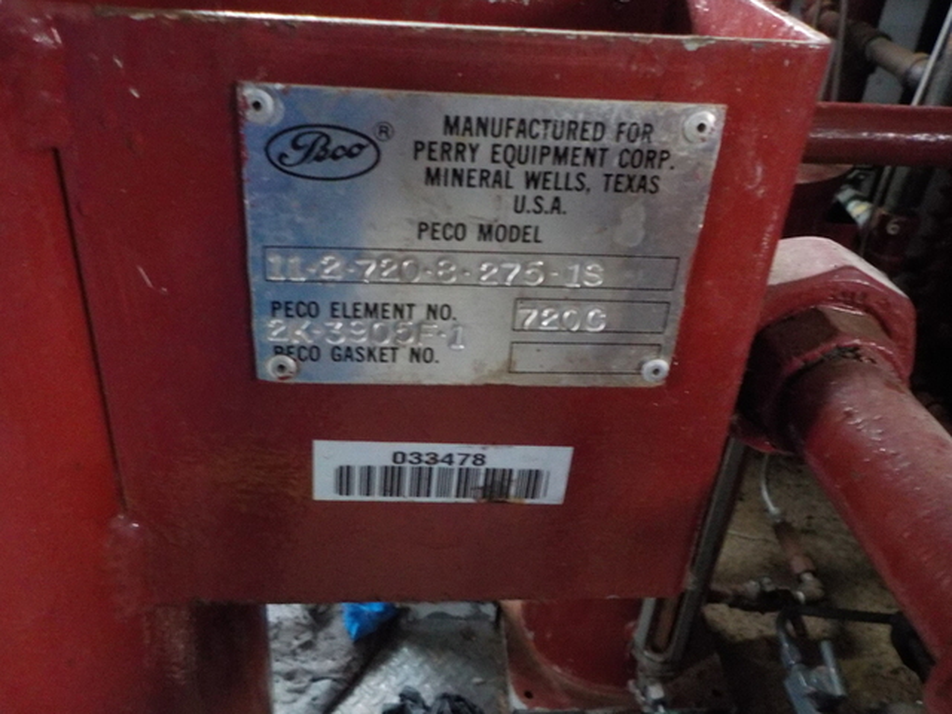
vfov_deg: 46.8
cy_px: 357
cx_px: 476
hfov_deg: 60.0
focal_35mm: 30
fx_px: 825
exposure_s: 1/4
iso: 800
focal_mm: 4.1
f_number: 3.3
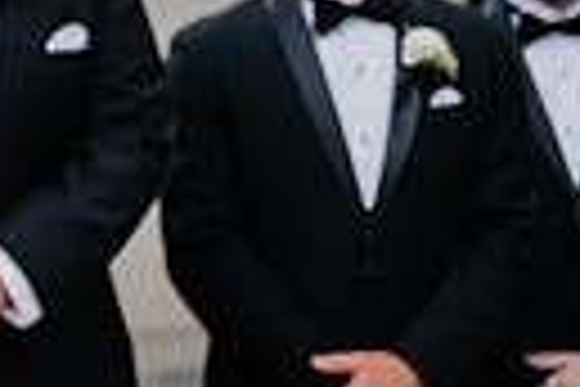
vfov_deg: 5.9
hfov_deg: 8.5
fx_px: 3770
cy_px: 133
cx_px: -468
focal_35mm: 234
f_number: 2.8
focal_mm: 52
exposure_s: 1/250
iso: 64
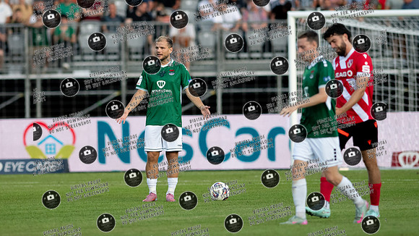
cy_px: 82
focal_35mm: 636
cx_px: 164
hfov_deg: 3.4
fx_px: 7061
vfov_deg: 1.9
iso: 1000
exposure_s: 1/1600
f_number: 3.2
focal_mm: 300
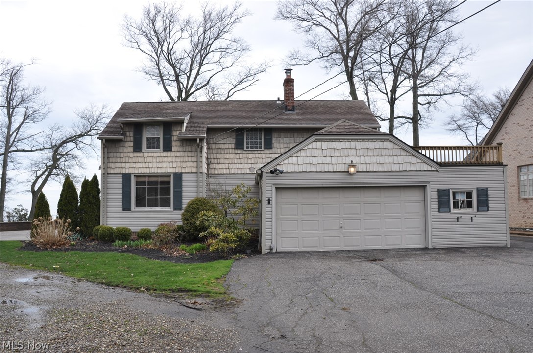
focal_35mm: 30
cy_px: 176
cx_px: 266
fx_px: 444
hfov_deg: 62.0
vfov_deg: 43.5
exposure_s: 1/250
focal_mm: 20
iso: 200
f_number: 8
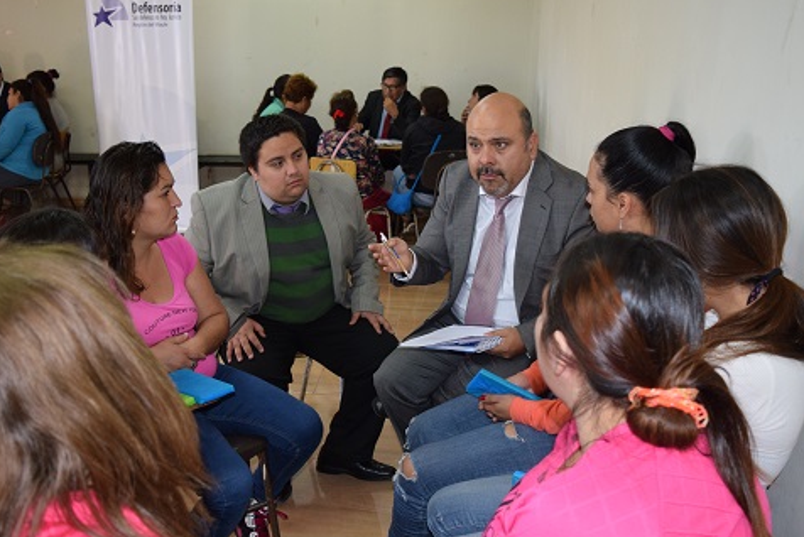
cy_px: 319
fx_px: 760
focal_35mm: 34
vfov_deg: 38.8
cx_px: 367
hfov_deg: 55.7
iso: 1000
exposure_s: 1/60
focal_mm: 18
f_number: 3.5
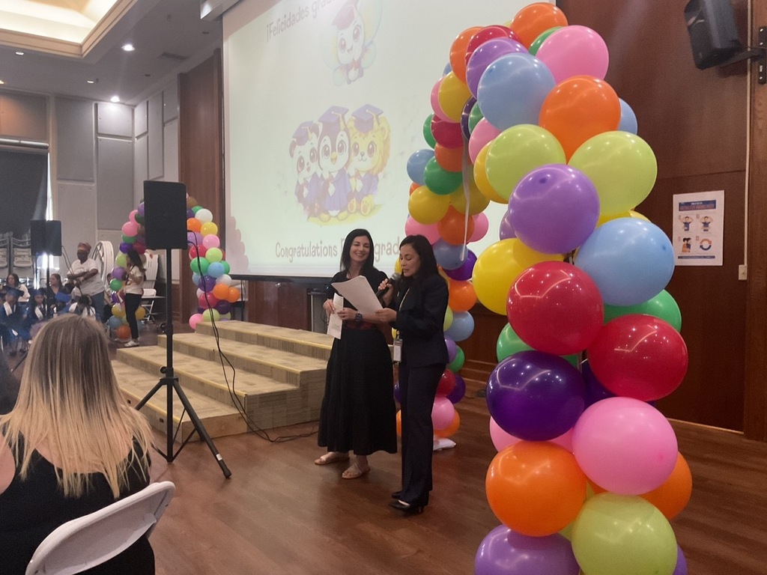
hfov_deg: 61.7
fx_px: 643
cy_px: 288
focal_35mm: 29
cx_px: 384
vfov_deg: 48.2
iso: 320
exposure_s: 1/40
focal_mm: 3
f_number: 1.8
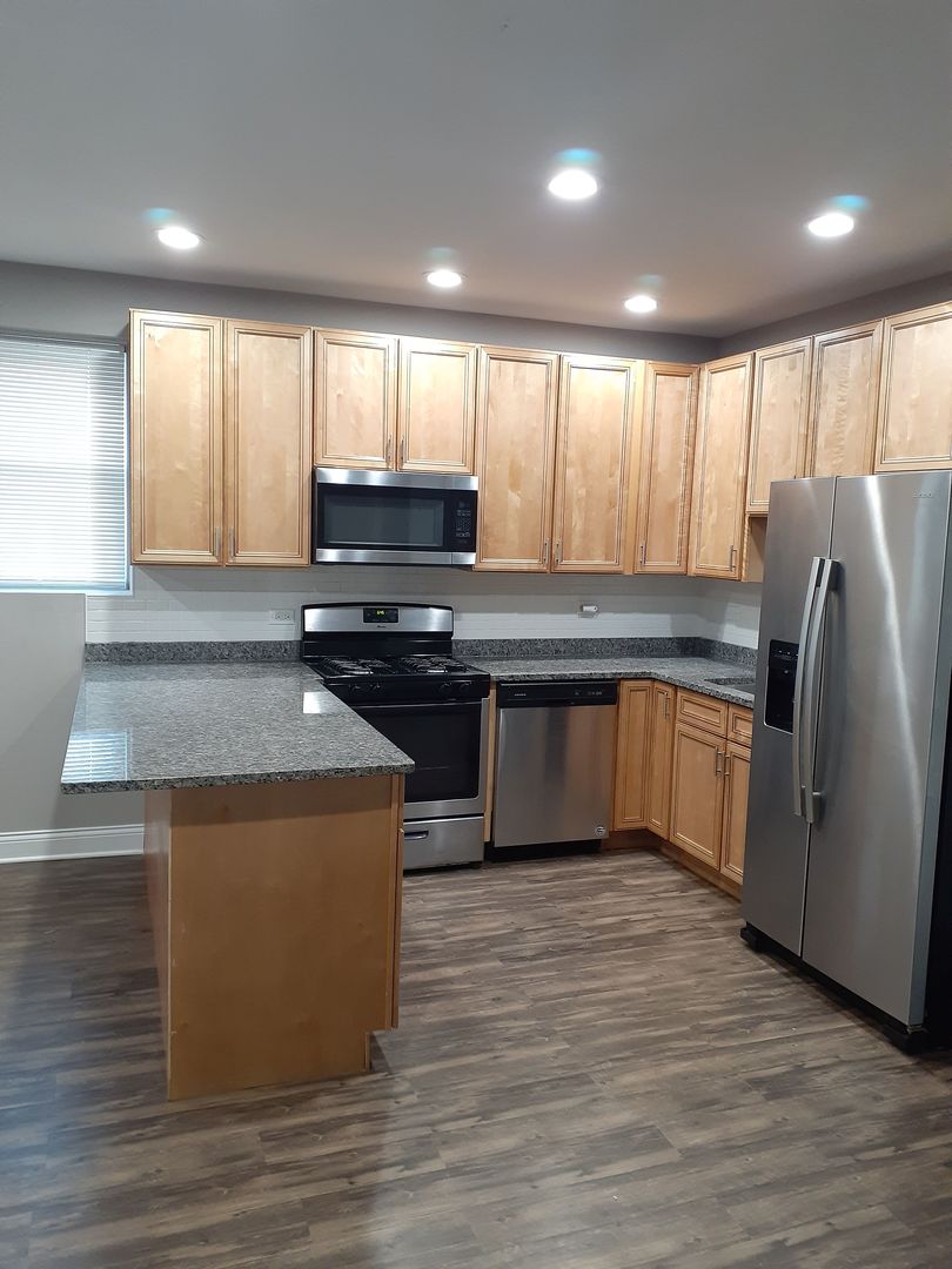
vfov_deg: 65.3
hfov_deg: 51.4
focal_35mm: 27
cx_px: 476
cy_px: 634
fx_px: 990
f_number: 1.9
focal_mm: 3.6
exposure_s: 1/30
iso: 250
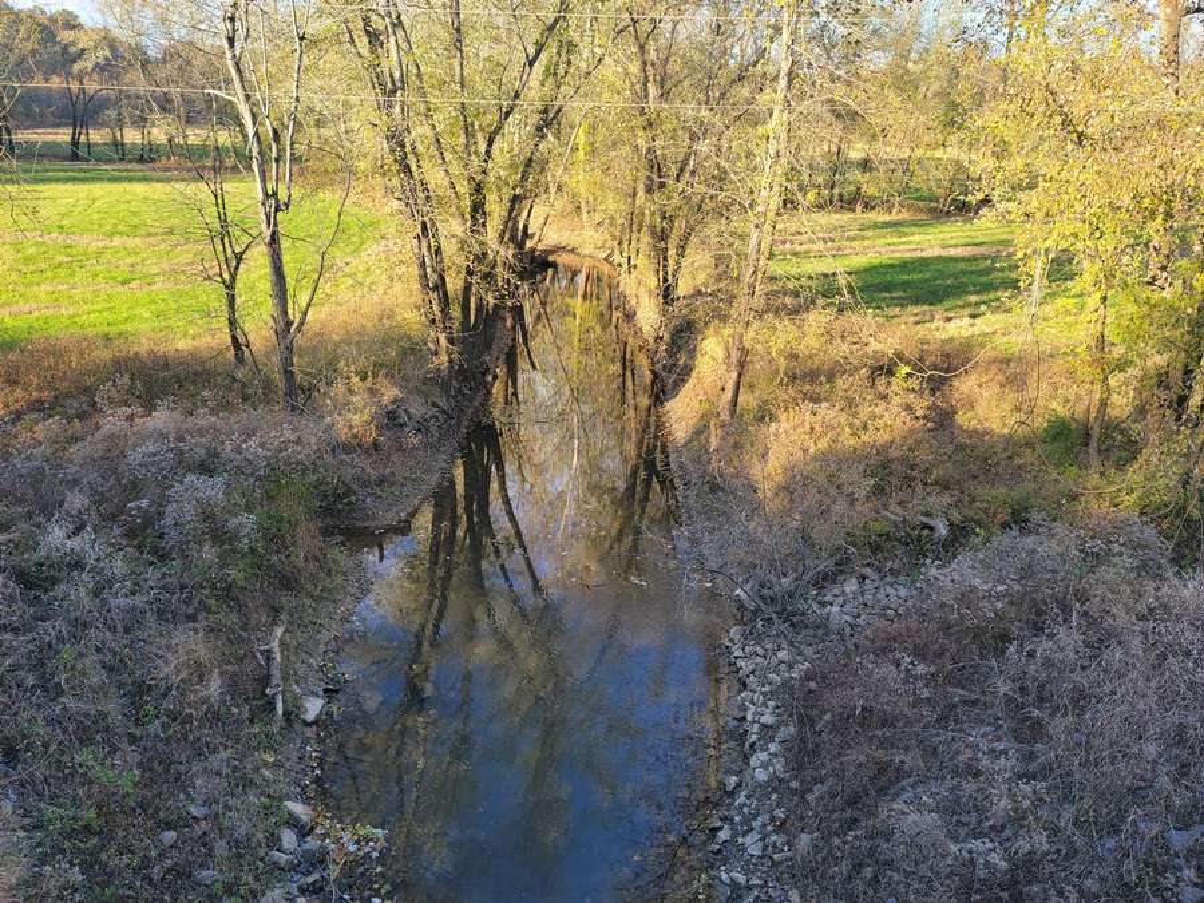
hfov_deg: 69.4
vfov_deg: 54.9
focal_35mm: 25
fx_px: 870
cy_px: 452
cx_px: 602
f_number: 1.8
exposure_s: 1/119
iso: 20
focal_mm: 7
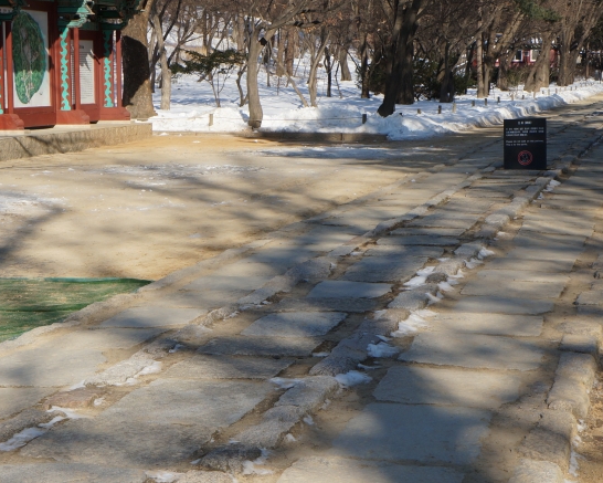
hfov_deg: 23.8
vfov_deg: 19.2
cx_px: 224
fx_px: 1425
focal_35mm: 80
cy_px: 308
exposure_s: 1/640
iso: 200
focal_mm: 31
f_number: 8
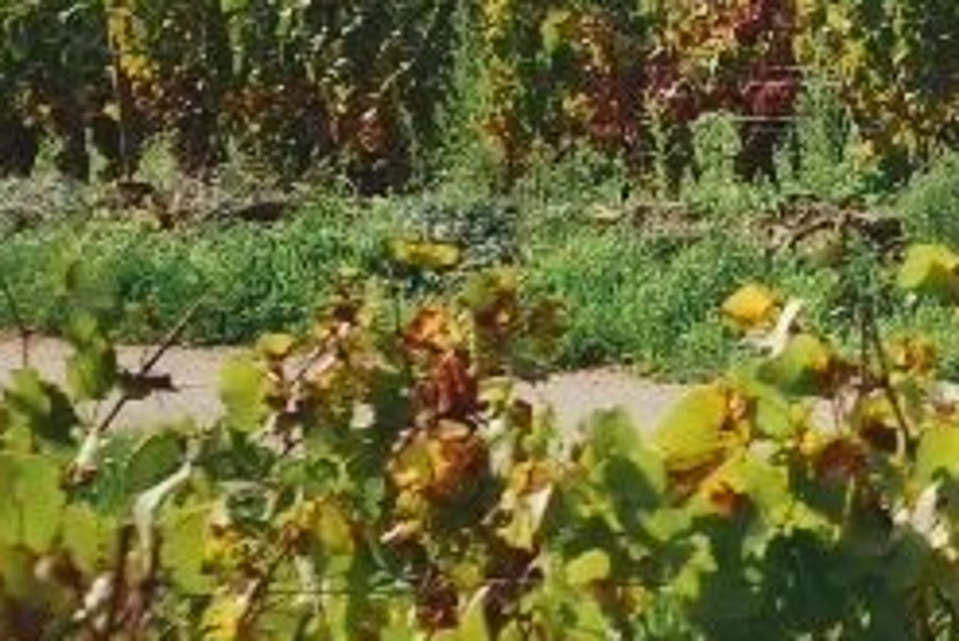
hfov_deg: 6.4
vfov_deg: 4.4
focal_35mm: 311
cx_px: 1899
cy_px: -501
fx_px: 8289
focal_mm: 26
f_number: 5.6
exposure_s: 1/640
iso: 160
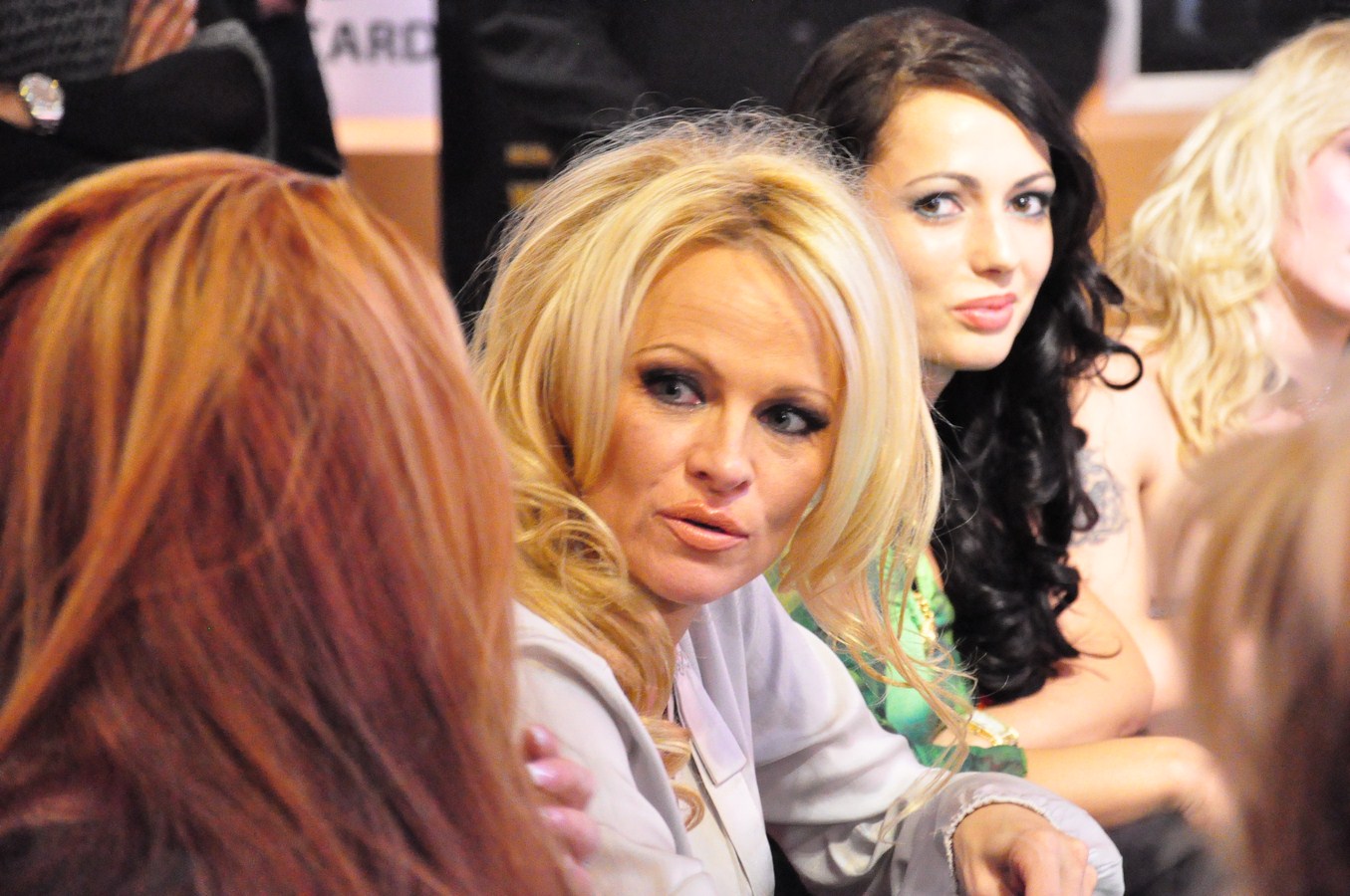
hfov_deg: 13.1
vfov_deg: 8.7
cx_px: 675
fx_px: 5899
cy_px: 448
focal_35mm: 158
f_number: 5.6
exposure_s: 1/25
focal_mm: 105
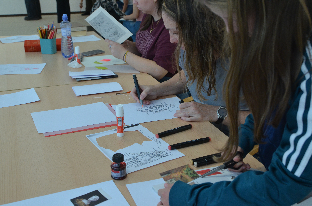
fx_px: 363
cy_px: 103
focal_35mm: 42
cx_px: 156
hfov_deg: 46.5
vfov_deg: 31.8
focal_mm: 28
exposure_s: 1/125
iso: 1250
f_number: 4.5
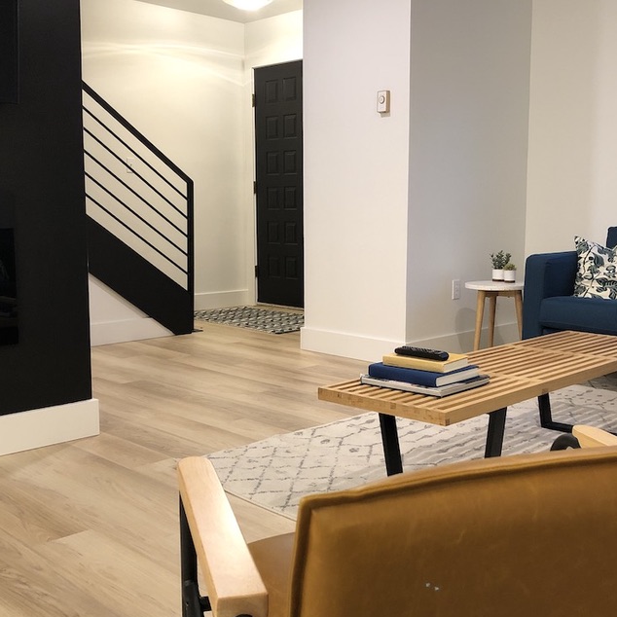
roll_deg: +0.2
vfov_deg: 41.9
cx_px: 343
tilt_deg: -5.7
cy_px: 311
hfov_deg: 41.8
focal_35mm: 40
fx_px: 807
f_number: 1.8
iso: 50
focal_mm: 3.99
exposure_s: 1/15
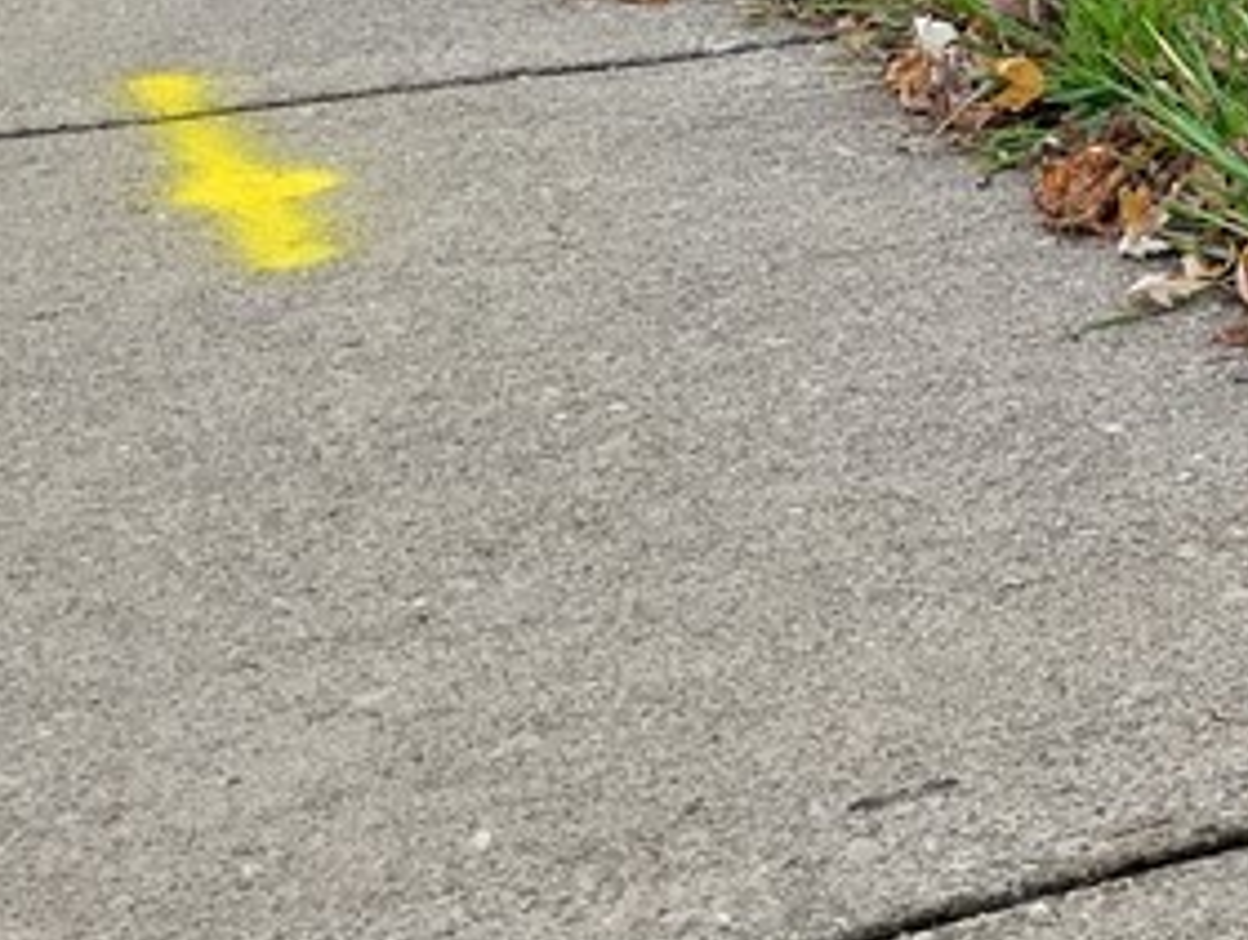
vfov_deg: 14.2
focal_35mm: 102
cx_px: 2159
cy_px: -85
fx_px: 3684
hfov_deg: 16.5
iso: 100
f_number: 1.8
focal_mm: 4.26
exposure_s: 1/429
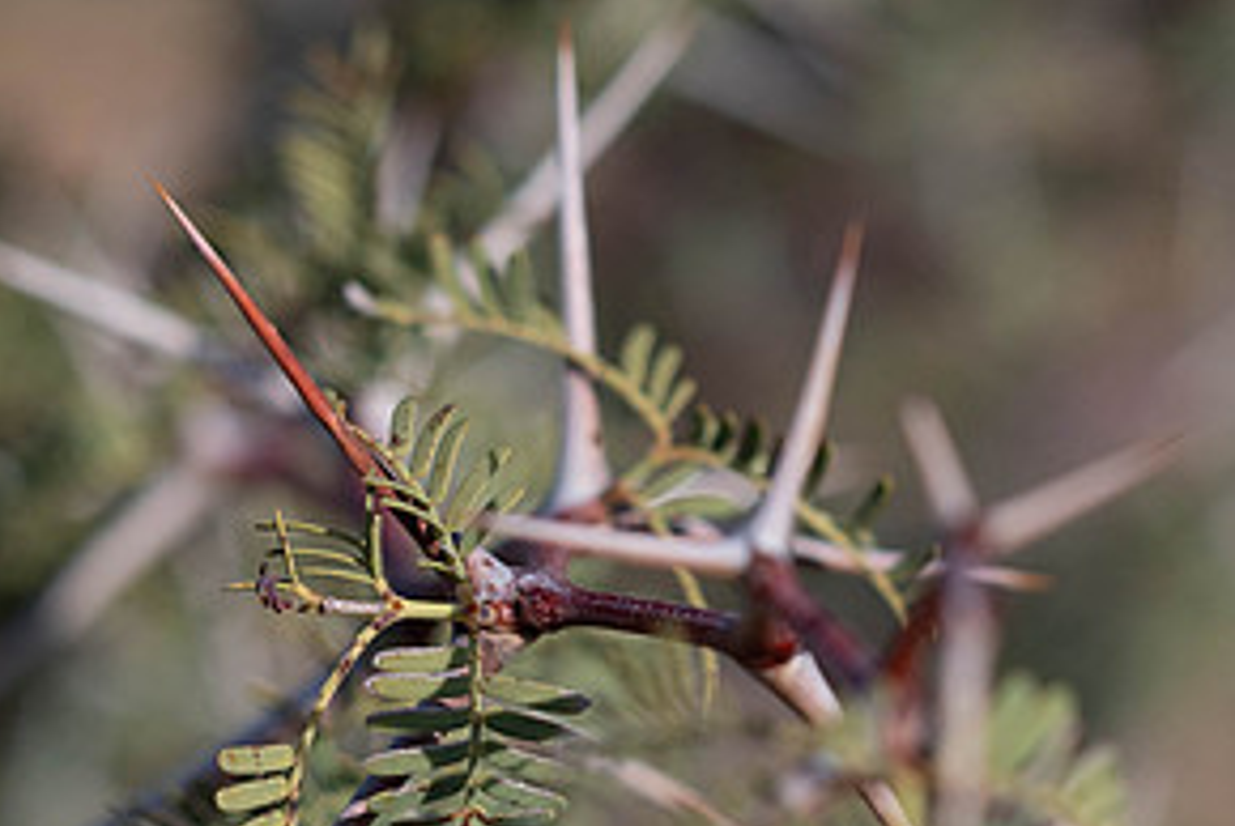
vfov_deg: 7.1
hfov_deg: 10.6
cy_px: 502
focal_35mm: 194
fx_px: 6662
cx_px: 869
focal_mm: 50
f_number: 2.8
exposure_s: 1/2500
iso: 100
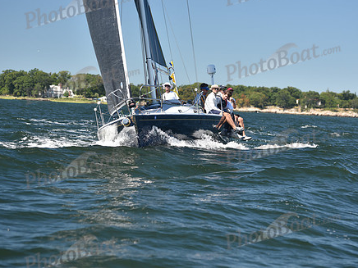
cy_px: 114
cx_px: 183
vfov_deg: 11.6
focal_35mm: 128
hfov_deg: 15.4
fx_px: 1324
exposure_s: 1/800
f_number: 3.2
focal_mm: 100
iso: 200
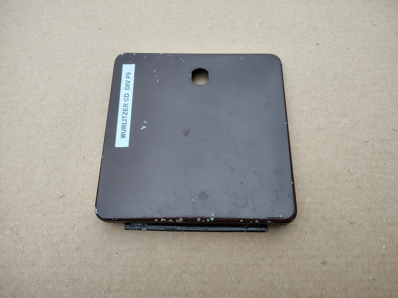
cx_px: 199
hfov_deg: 71.6
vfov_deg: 56.8
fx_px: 276
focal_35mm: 24
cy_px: 149
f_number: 1.8
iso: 125
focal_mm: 5.56
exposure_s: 1/100
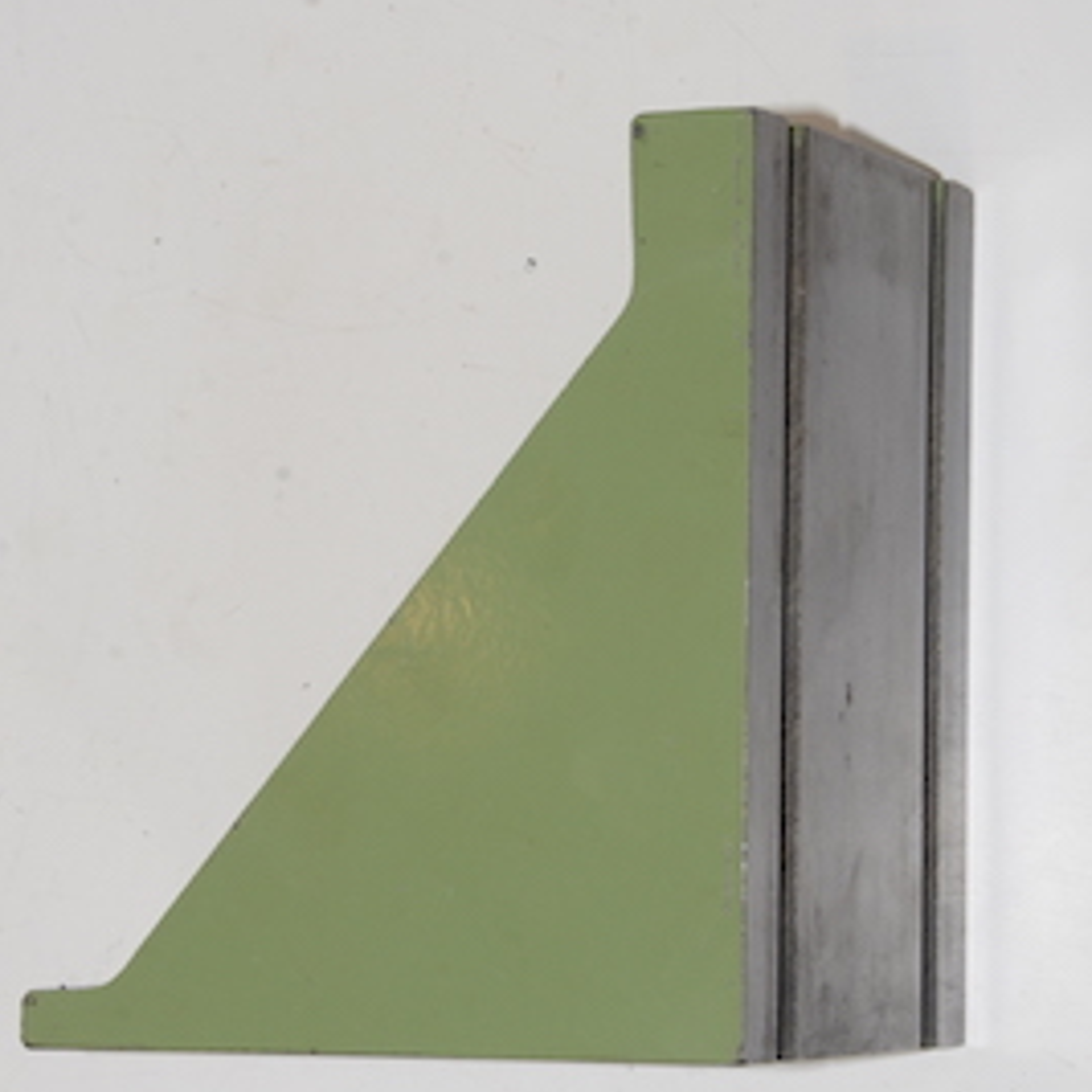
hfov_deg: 10.0
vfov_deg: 10.0
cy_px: 646
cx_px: 548
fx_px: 6246
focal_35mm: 175
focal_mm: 90
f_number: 14
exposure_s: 1/60
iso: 800
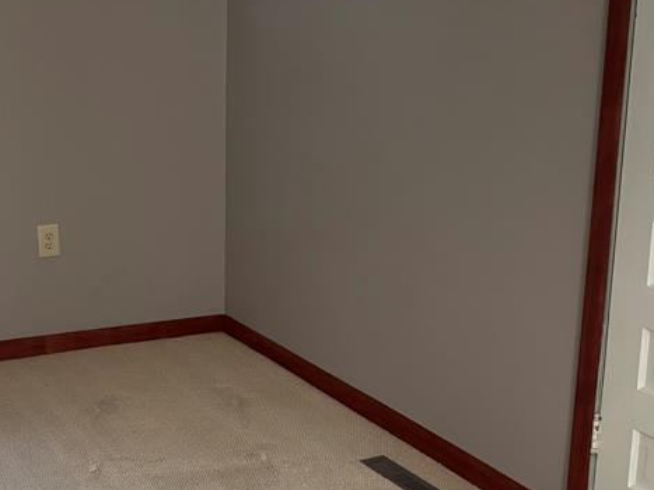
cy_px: 274
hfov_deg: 33.6
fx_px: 1077
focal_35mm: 57
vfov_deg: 25.6
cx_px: 234
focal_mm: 5.96
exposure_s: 1/60
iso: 400
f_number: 1.6
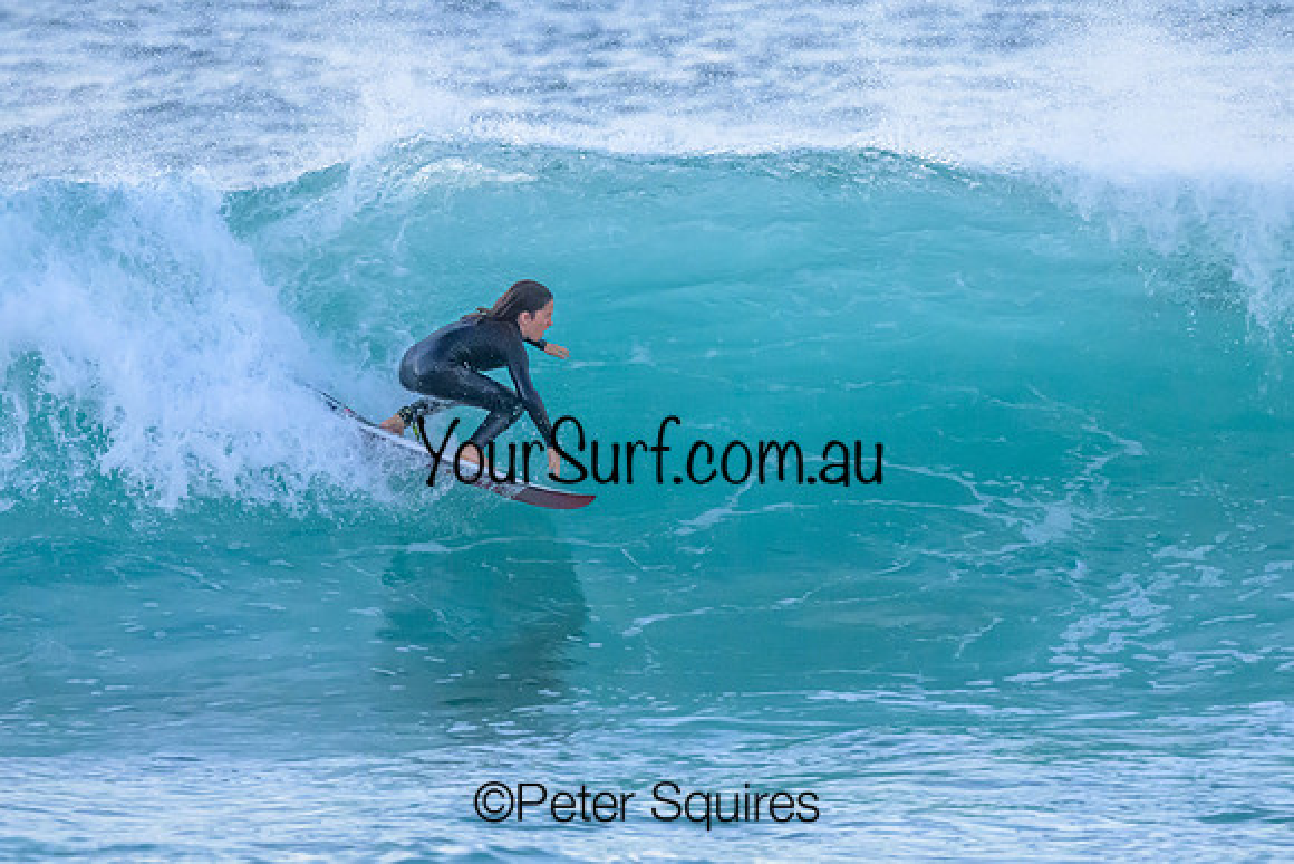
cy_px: 363
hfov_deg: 1.9
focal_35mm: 1087
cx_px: 627
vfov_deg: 1.3
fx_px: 39096
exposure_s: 1/800
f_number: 6.3
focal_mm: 800
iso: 7200
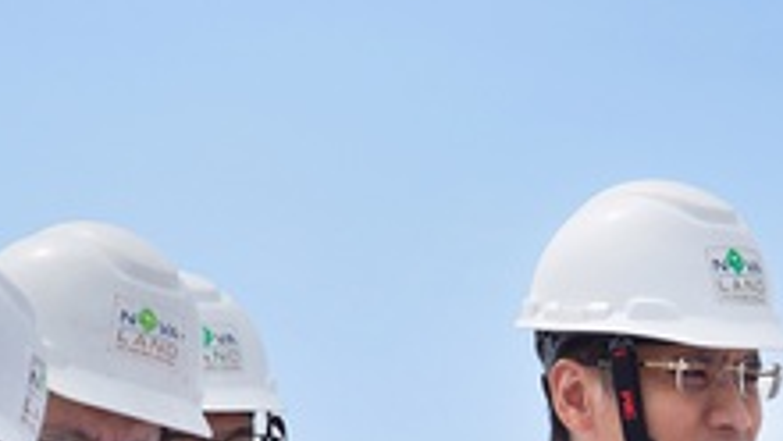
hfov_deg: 16.1
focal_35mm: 131
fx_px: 2721
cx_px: 762
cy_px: 473
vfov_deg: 9.2
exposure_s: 1/2000
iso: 100
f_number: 4.5
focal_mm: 43
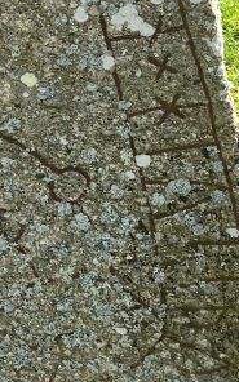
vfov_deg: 16.4
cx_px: -173
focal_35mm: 127
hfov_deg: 9.8
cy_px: 108
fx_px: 1324
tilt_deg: -28.1
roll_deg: +4.1
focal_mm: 5.7
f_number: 1.5
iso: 50
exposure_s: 1/1669
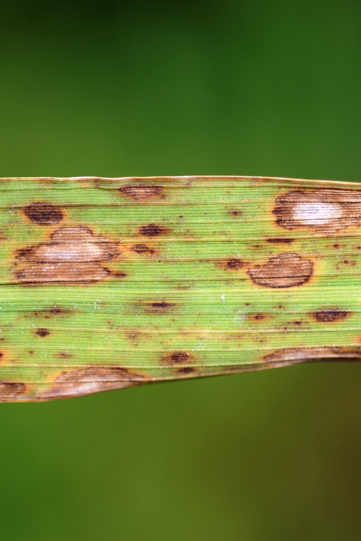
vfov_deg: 14.8
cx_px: 125
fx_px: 2091
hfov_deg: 9.9
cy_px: 268
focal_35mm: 139
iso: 100
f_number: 4
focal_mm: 60
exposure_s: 1/1000
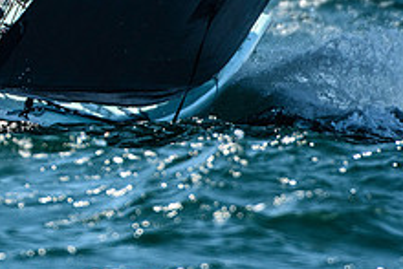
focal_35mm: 1970
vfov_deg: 0.7
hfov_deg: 1.0
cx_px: -75
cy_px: 16
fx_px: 22067
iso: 400
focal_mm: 400
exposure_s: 1/3200
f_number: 5
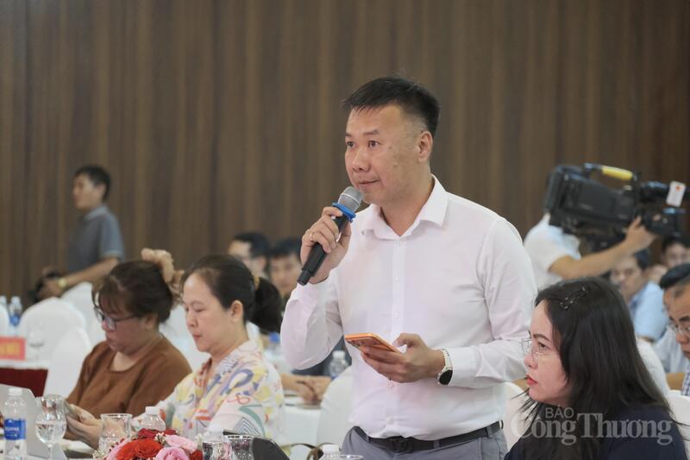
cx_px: 345
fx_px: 2740
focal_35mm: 143
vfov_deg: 9.6
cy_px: 230
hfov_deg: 14.4
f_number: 4
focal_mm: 95
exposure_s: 1/210
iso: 6400
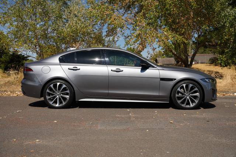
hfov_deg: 47.0
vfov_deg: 32.3
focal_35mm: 41
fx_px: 271
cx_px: 118
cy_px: 78
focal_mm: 41.4
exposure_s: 1/400
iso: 100
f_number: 4.5
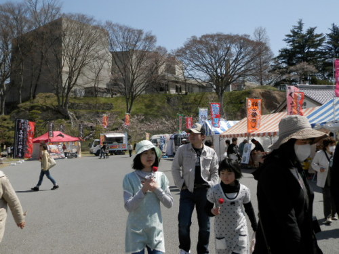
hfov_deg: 54.0
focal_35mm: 34
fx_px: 333
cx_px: 170
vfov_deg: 41.8
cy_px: 127
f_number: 3.3
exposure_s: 1/1250
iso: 80
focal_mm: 6.1
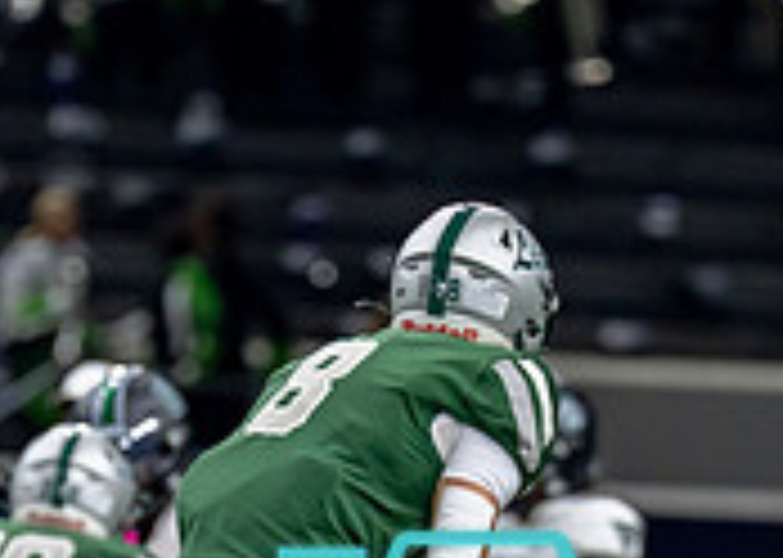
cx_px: 311
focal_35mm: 961
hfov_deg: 2.1
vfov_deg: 1.5
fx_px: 21354
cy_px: 789
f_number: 2.8
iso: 1250
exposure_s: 1/1000
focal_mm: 200
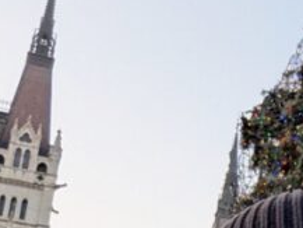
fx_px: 867
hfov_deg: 15.5
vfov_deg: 14.5
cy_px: 274
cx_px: 621
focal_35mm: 99
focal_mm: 2.74
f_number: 2.2
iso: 62
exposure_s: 1/184
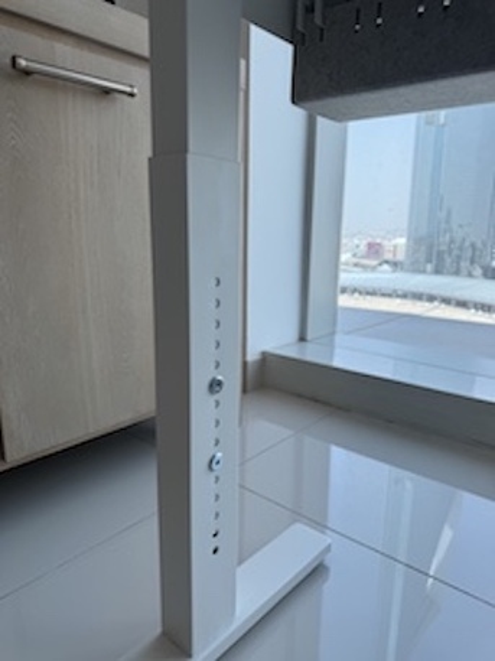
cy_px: 330
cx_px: 248
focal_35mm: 24
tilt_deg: -12.4
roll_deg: -1.2
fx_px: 458
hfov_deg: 56.8
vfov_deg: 71.6
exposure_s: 1/399
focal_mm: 6.76
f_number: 1.78
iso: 80
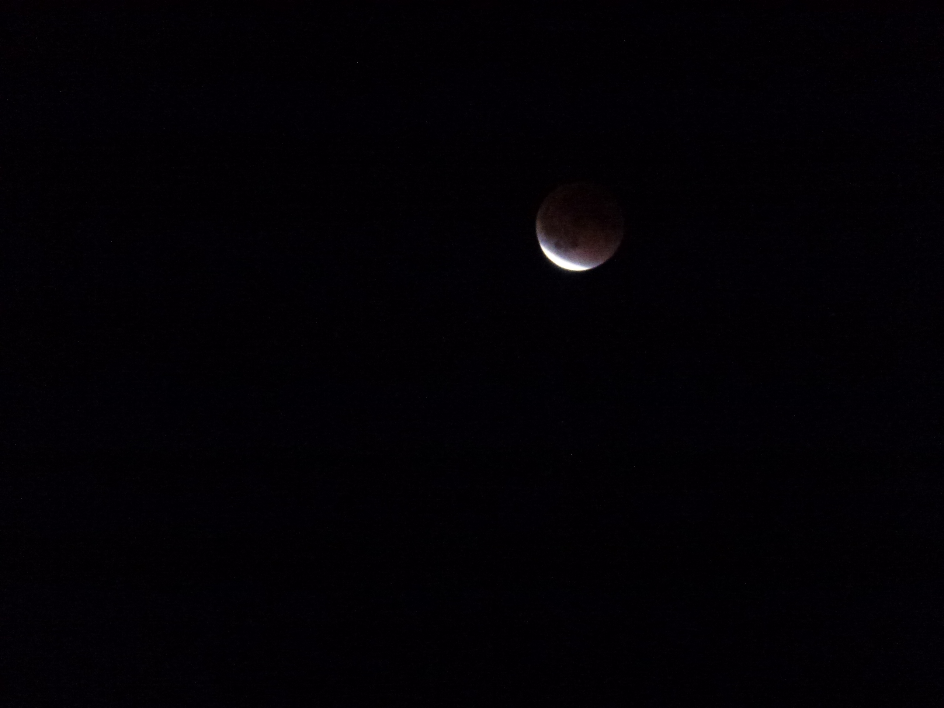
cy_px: 354
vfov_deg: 3.9
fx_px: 10472
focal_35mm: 384
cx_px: 472
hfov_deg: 5.2
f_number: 5.9
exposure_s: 1/15
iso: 1600
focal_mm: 68.8
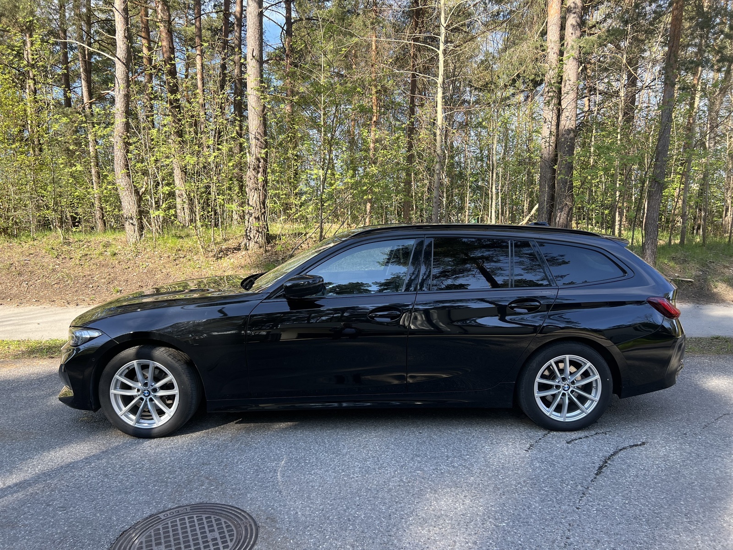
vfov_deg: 53.1
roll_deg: -0.6
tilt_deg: -7.3
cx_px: 366
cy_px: 275
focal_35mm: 26
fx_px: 551
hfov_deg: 67.3
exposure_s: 1/588
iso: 50
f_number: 1.5
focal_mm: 5.7
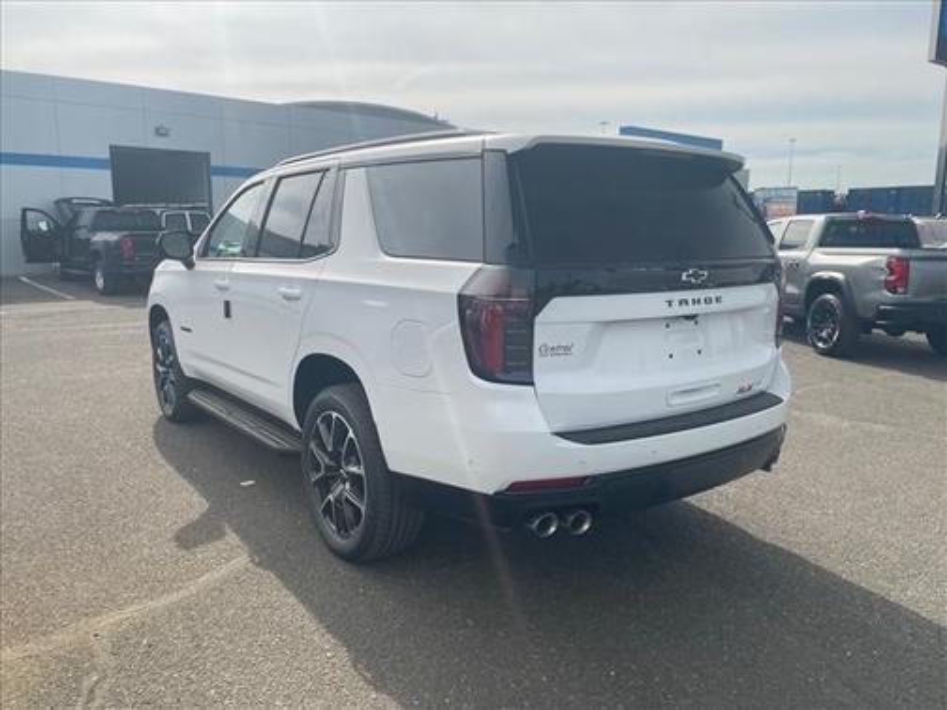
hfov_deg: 67.3
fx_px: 711
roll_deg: -0.5
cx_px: 474
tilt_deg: -9.7
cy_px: 355
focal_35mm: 26
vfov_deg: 53.1
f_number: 1.6
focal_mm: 4.2
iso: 32
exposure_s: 1/1595
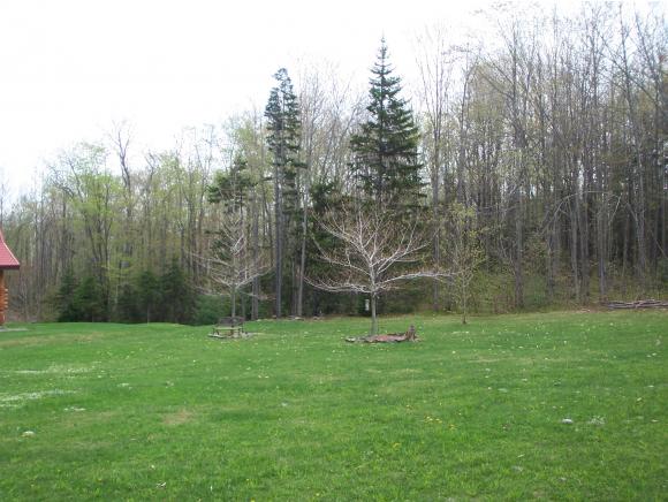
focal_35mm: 39
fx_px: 753
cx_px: 334
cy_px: 251
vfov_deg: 36.9
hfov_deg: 47.8
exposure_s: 1/125
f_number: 3.9
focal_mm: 6.4
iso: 64
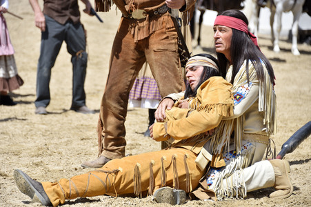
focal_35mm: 180
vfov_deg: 7.6
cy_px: 104
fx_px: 1554
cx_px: 156
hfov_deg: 11.4
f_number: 5.6
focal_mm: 180
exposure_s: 1/400
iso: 100
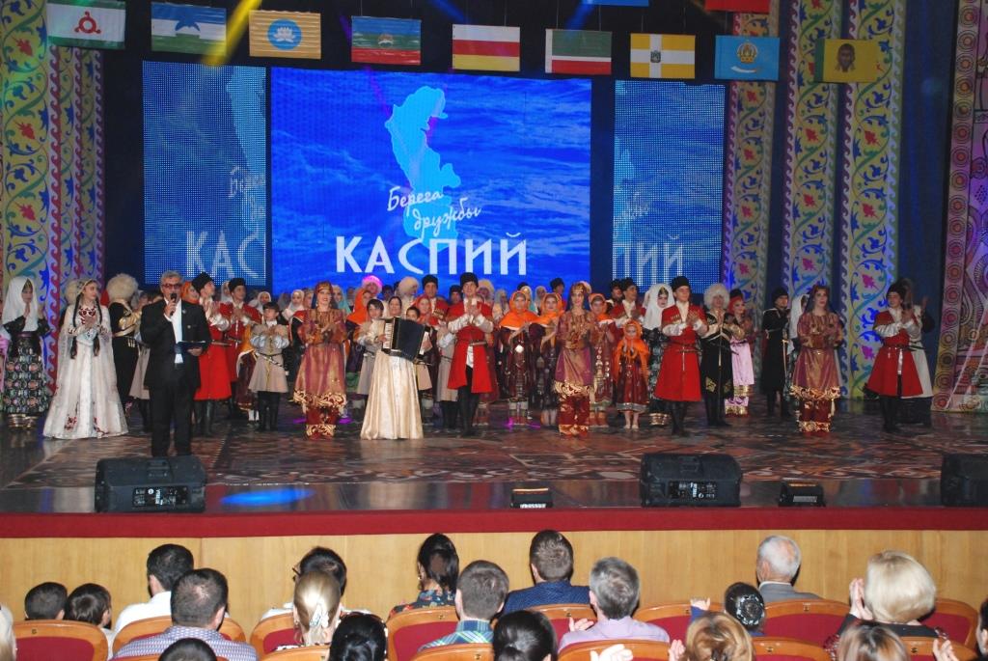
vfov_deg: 28.1
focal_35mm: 48
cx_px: 494
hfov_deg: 41.1
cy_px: 330
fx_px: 1319
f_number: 7.1
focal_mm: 32
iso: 1250
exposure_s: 1/200
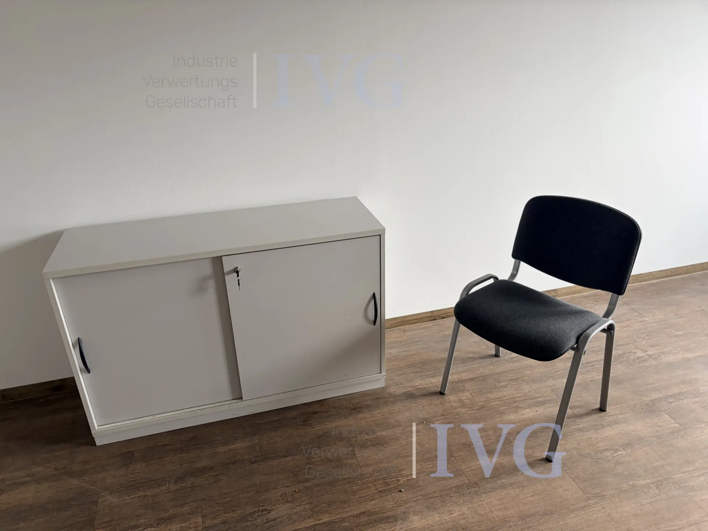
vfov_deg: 53.1
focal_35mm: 26
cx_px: 354
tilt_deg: -23.5
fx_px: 532
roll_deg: +0.7
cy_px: 266
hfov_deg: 67.3
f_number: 1.6
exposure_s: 1/122
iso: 125
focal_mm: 5.96
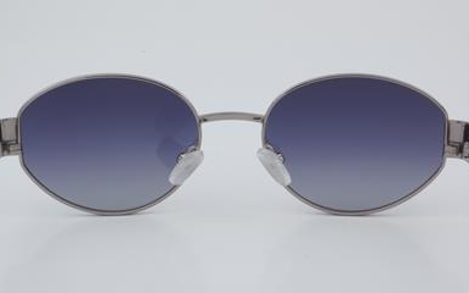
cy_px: 143
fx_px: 1119
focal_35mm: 88
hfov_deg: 23.7
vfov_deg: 14.9
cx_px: 233
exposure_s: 1/3
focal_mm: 55
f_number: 32
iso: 100
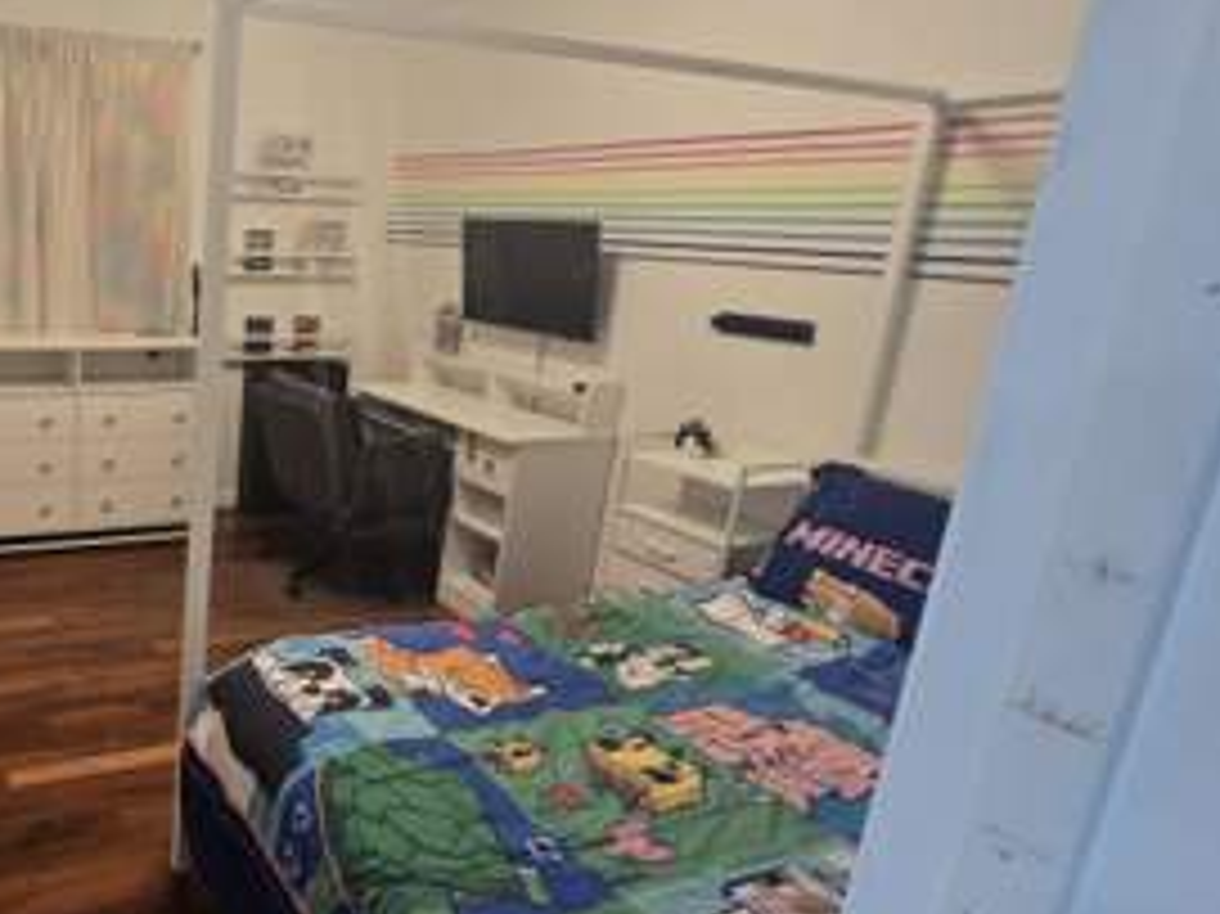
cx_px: 171
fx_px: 810
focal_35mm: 23
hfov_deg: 64.2
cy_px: 439
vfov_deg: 58.8
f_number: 2.2
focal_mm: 2.2
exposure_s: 1/60
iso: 320
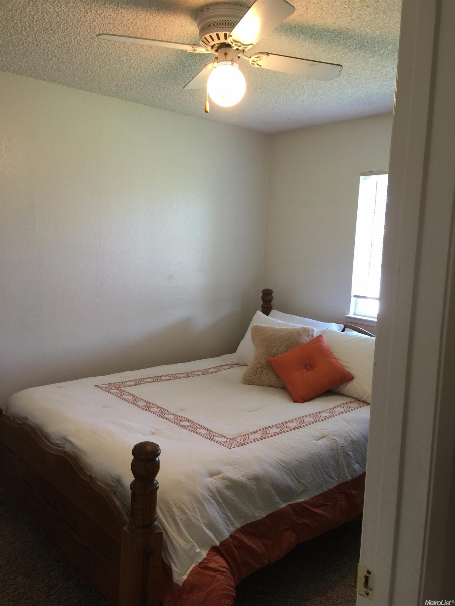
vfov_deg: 61.7
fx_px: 508
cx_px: 228
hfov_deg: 48.2
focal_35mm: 29
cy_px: 303
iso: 32
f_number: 2.2
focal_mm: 4.15
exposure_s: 1/15
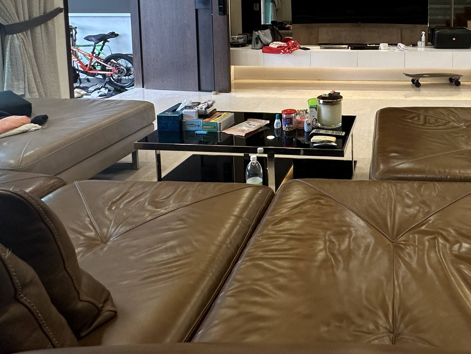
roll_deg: -0.2
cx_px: 368
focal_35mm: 29
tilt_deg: -4.4
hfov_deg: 57.6
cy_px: 28
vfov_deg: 43.6
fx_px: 395
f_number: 2.2
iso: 200
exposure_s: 1/100
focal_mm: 2.22
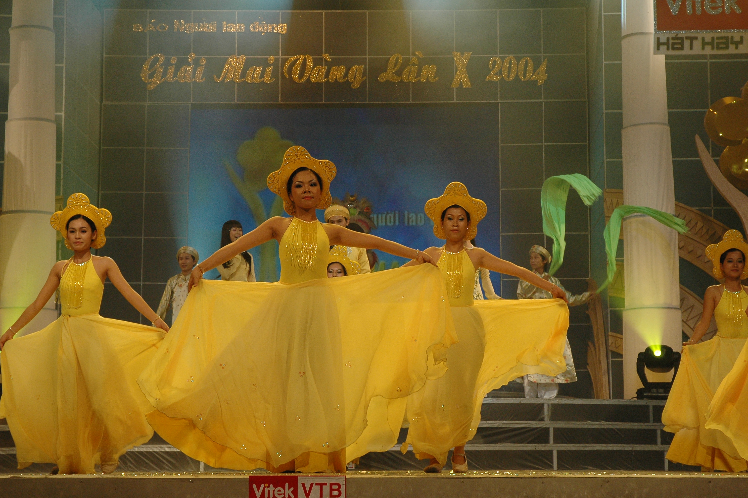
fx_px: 1557
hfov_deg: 27.0
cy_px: 249
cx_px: 374
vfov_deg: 18.1
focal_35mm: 75
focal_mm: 50
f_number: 6.3
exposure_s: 1/200
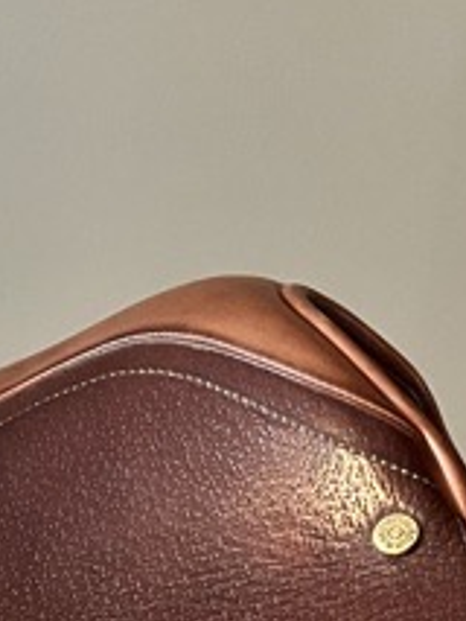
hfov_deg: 13.0
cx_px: -166
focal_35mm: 110
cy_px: 905
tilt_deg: -22.0
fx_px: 1972
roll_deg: -3.9
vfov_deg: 16.4
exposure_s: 1/30
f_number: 1.5
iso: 500
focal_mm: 5.7
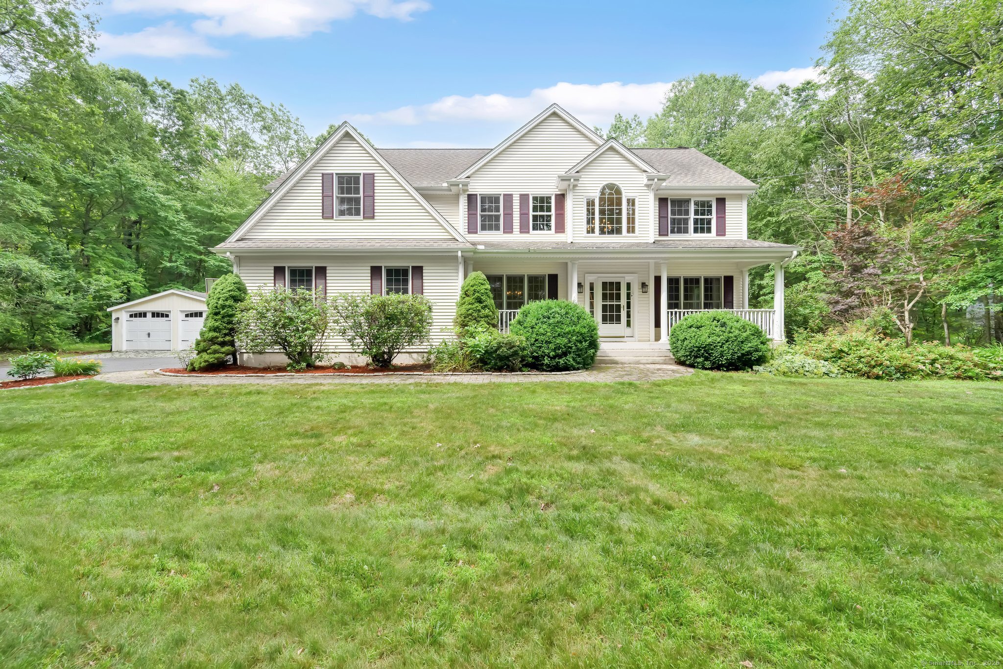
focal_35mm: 14
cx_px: 502
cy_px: 334
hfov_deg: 104.3
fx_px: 390
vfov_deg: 81.2
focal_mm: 14
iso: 640
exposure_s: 1/500
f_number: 9
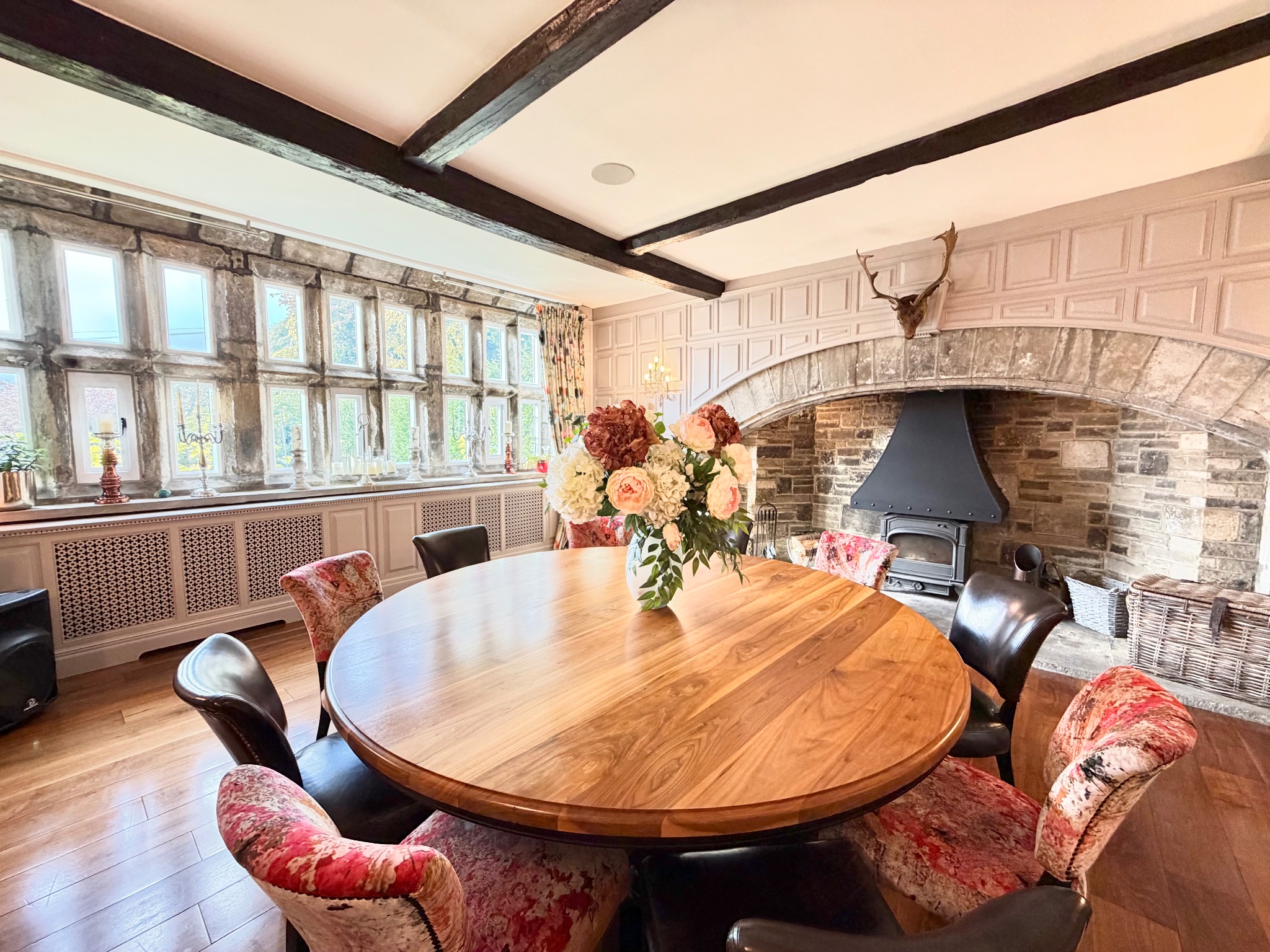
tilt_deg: -5.9
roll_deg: -0.2
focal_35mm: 14
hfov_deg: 102.1
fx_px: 514
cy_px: 476
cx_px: 635
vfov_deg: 85.7
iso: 200
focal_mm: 2.22
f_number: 2.2
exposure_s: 1/100
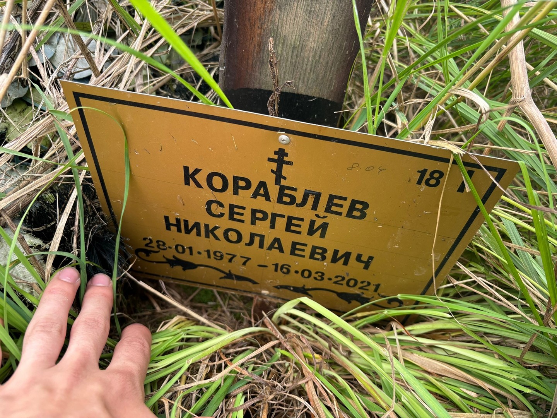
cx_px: 278
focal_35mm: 26
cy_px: 209
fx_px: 418
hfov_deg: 67.3
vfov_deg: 53.1
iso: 40
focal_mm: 5.96
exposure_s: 1/161
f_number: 1.6
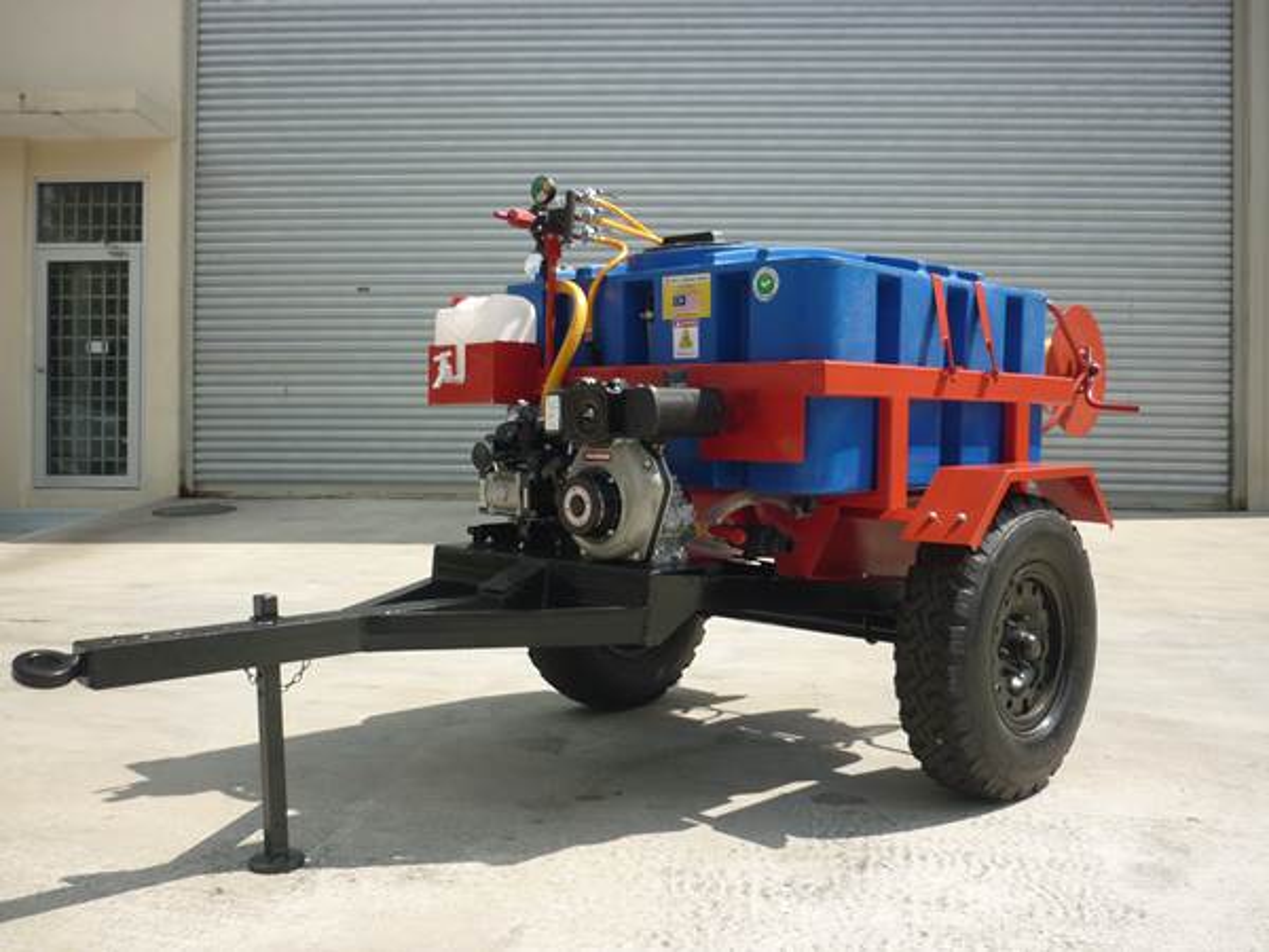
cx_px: 634
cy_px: 476
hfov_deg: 55.4
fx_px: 1210
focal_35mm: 33
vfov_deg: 42.9
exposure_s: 1/125
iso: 80
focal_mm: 5.5
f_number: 8
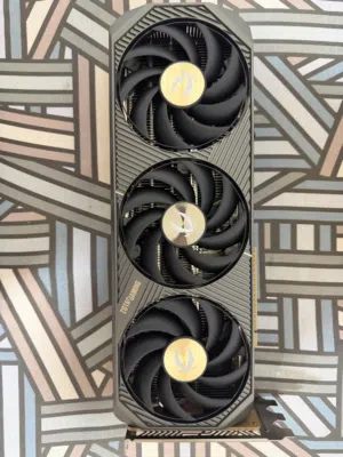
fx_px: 317
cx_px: 172
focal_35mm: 24
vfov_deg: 71.6
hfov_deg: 56.8
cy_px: 228
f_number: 1.78
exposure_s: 1/60
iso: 800
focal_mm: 6.76
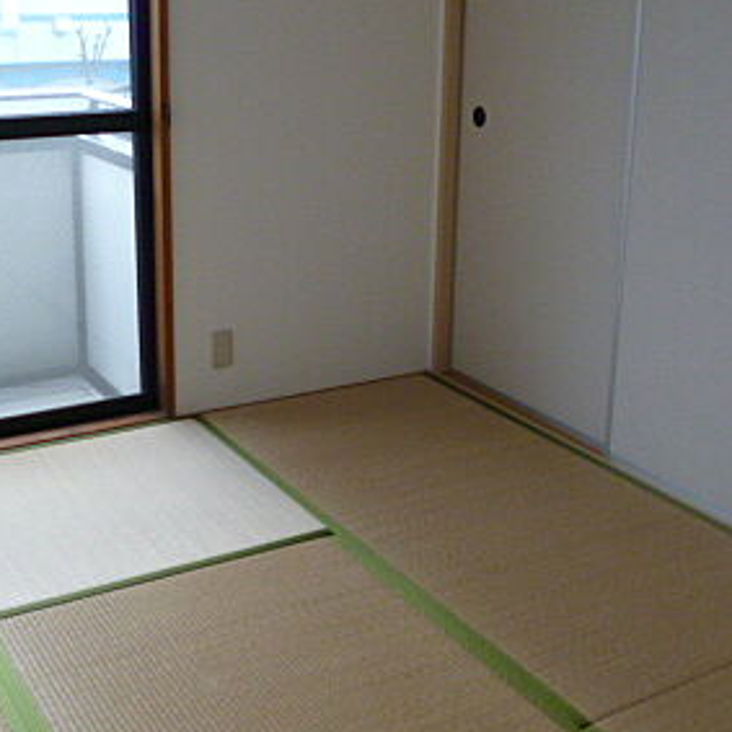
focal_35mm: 48
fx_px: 1148
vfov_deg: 35.1
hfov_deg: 35.4
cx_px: 362
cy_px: 261
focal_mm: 4.3
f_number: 2.5
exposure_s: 1/60
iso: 250
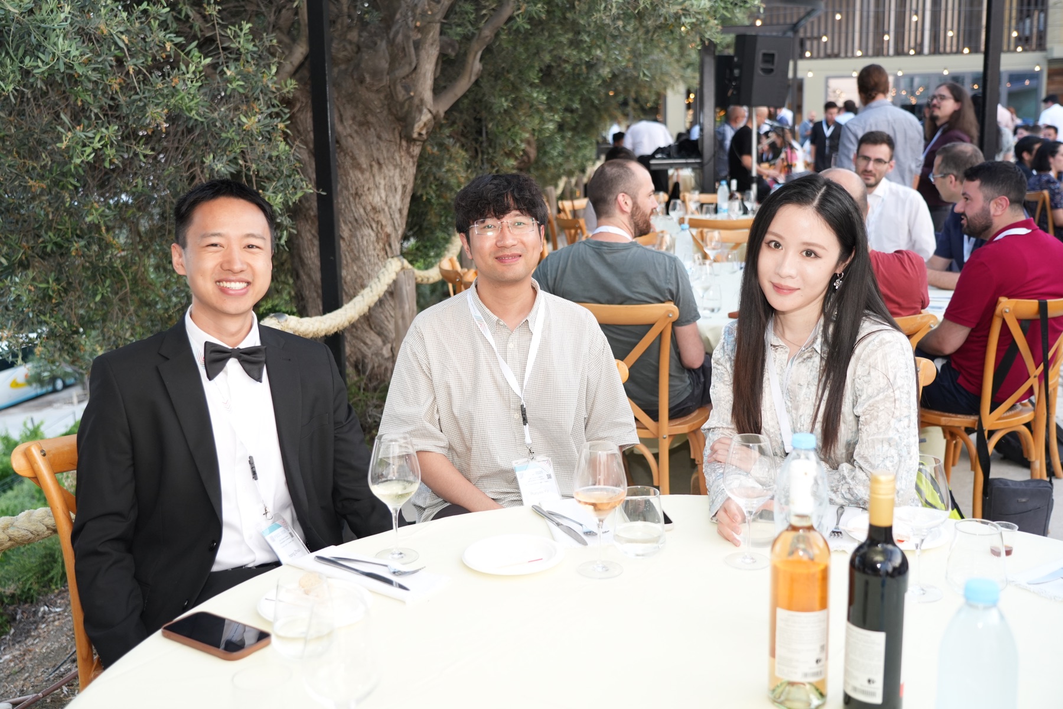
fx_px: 1092
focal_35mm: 37
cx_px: 532
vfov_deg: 35.9
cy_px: 354
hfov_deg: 51.9
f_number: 4
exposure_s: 1/160
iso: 640
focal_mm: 37
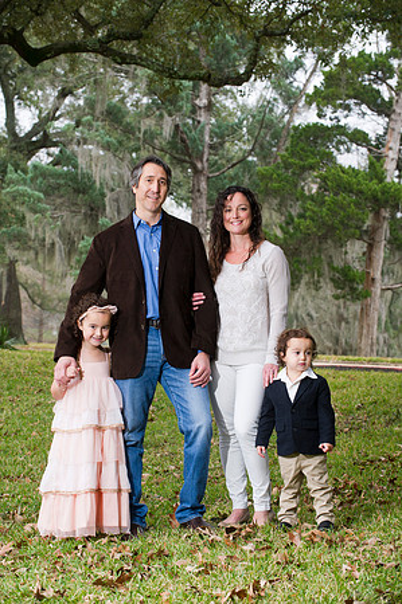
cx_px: 201
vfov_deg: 19.5
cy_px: 302
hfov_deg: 13.0
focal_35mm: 105
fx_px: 1763
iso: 640
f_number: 6.3
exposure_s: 1/125
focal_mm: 105
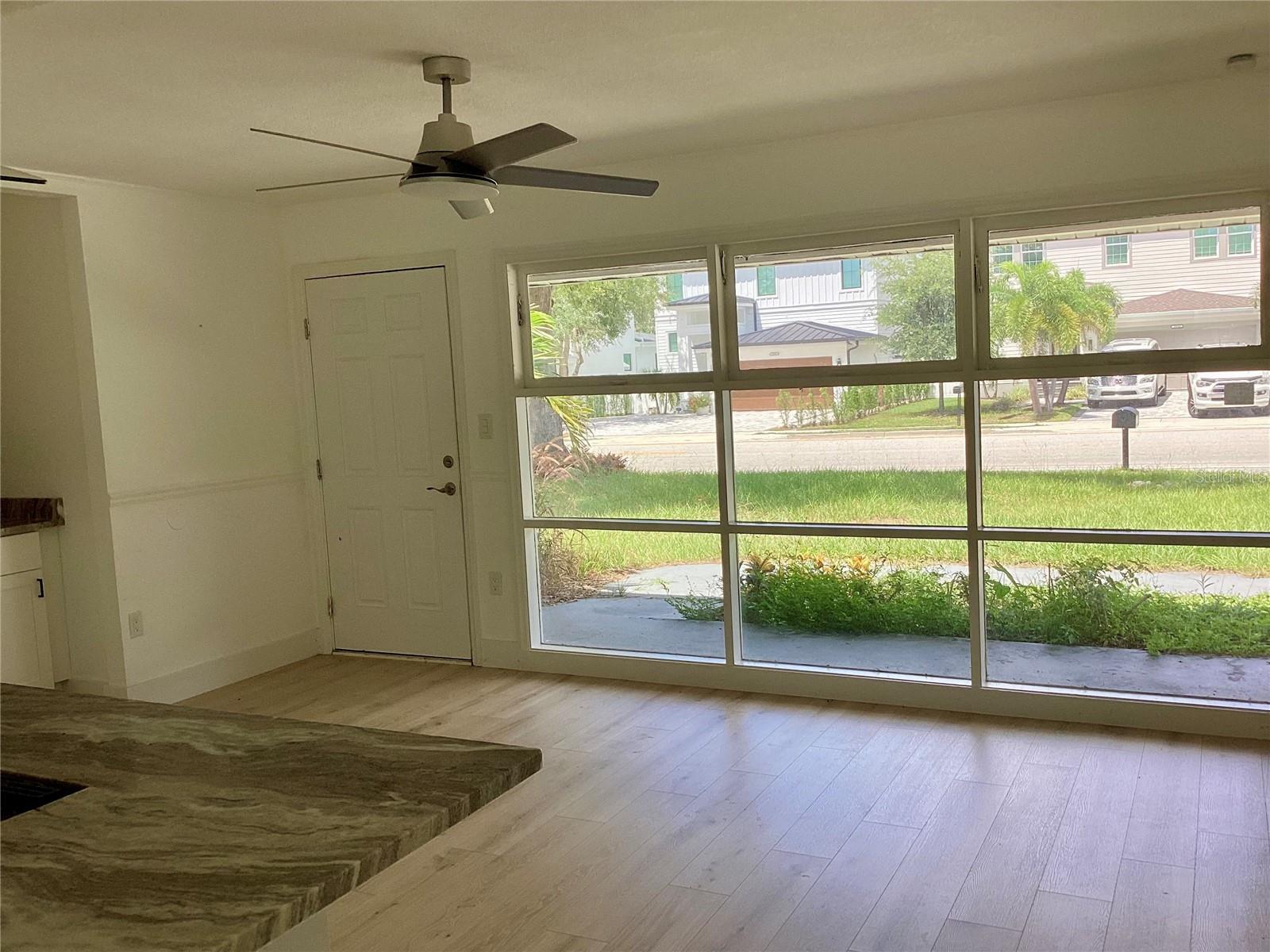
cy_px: 476
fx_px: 1137
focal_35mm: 31
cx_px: 635
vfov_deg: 45.4
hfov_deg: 58.4
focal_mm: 3.3
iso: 25
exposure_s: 1/356
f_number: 2.4
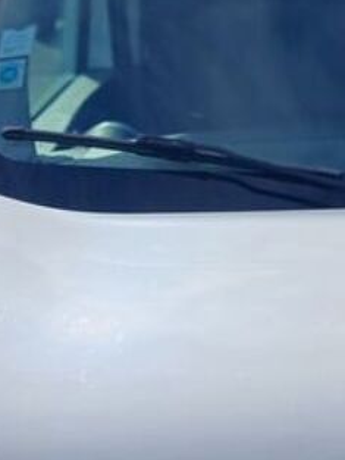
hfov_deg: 12.1
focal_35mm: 115
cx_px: 562
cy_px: 361
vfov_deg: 17.0
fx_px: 1527
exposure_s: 1/984
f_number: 1.8
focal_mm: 3.98
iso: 20
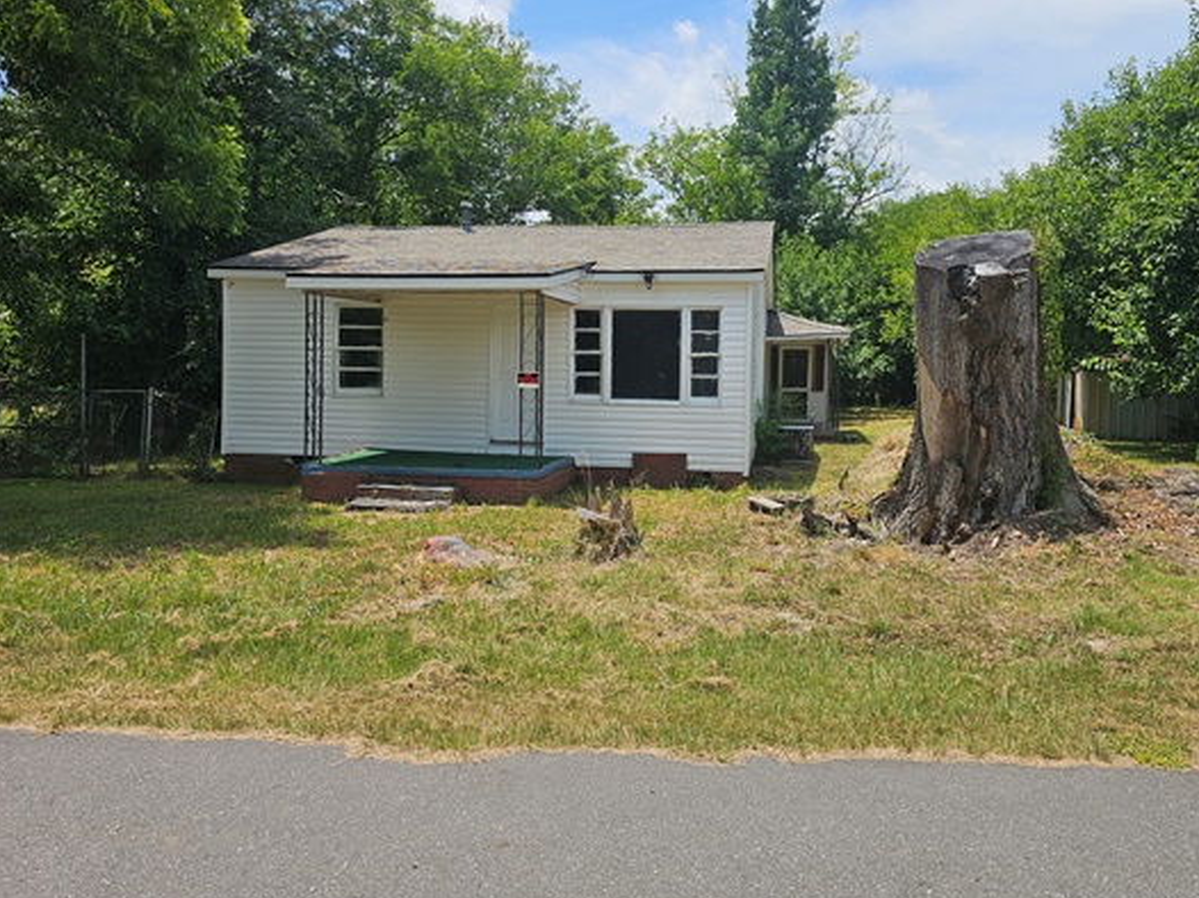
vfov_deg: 49.7
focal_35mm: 28
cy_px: 417
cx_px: 618
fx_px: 969
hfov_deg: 63.5
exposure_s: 1/854
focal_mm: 6.3
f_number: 1.7
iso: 10
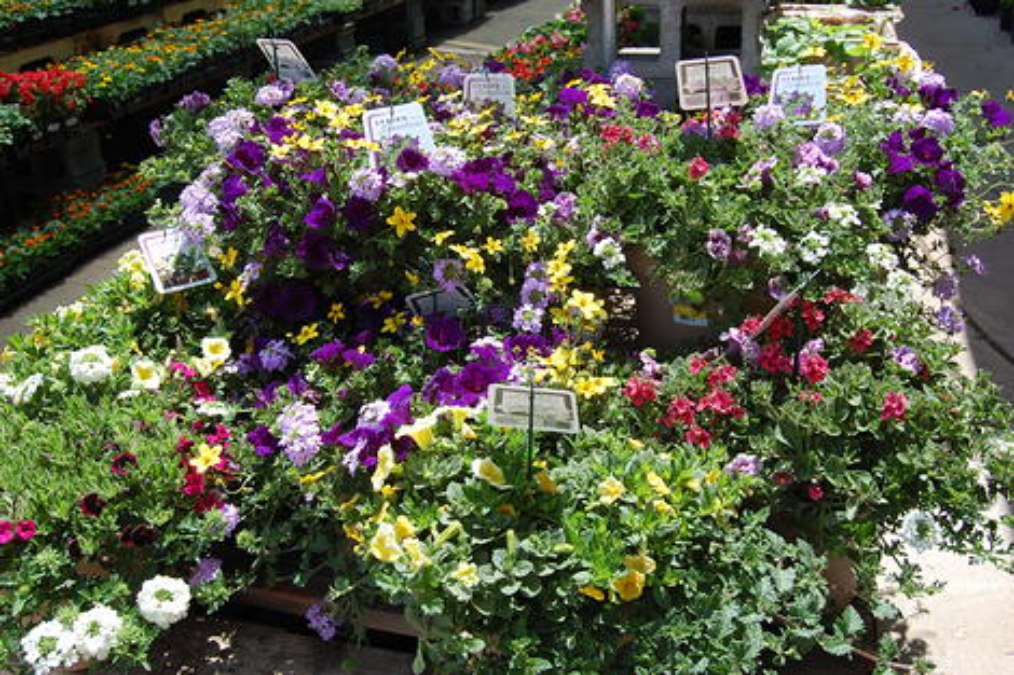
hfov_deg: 55.1
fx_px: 971
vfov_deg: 38.3
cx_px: 507
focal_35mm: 34
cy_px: 338
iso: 200
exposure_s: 1/250
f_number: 8
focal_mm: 23
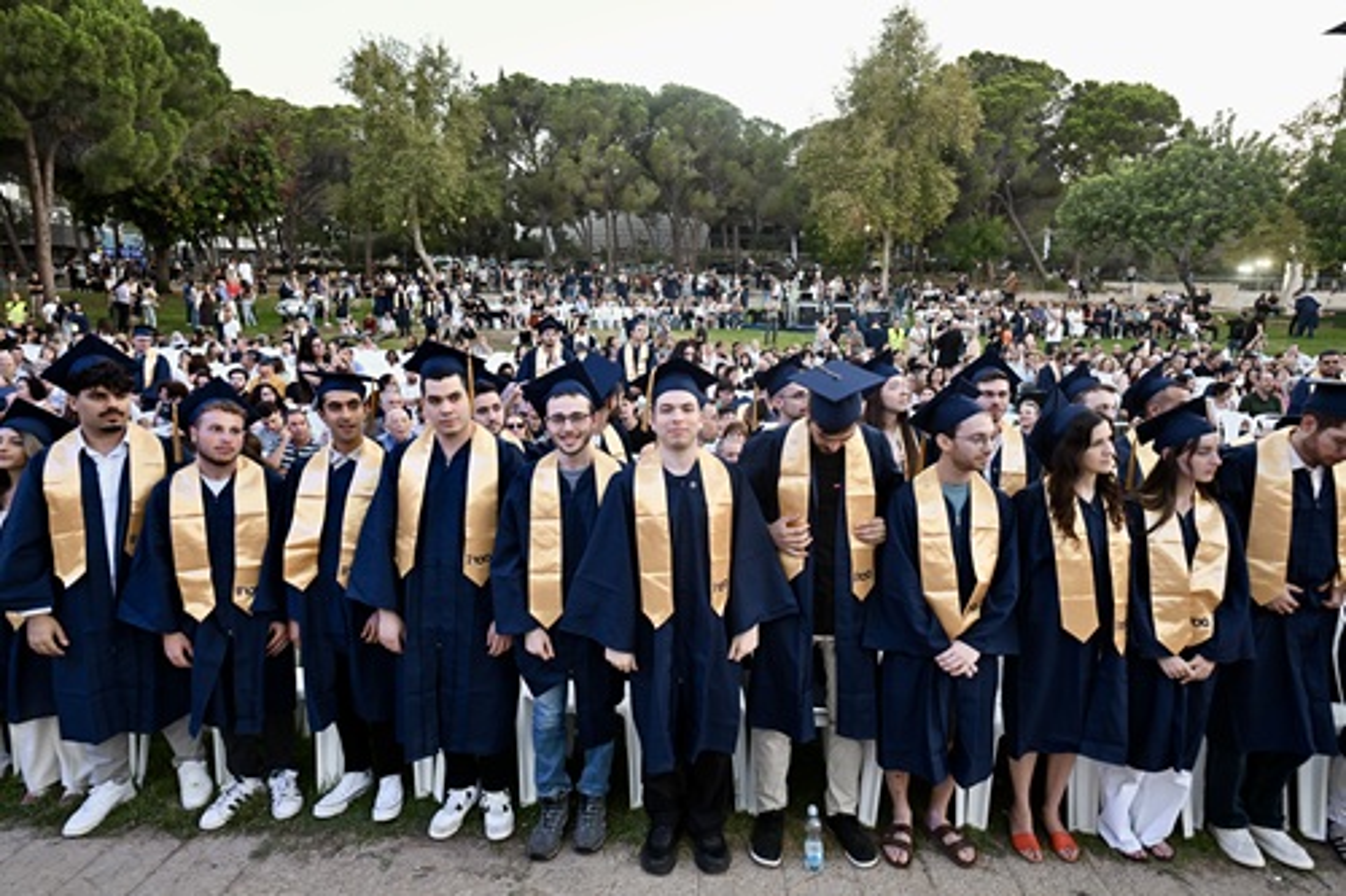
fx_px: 747
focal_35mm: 20
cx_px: 673
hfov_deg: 84.0
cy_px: 448
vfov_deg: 61.9
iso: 500
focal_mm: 20
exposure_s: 1/125
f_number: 3.2
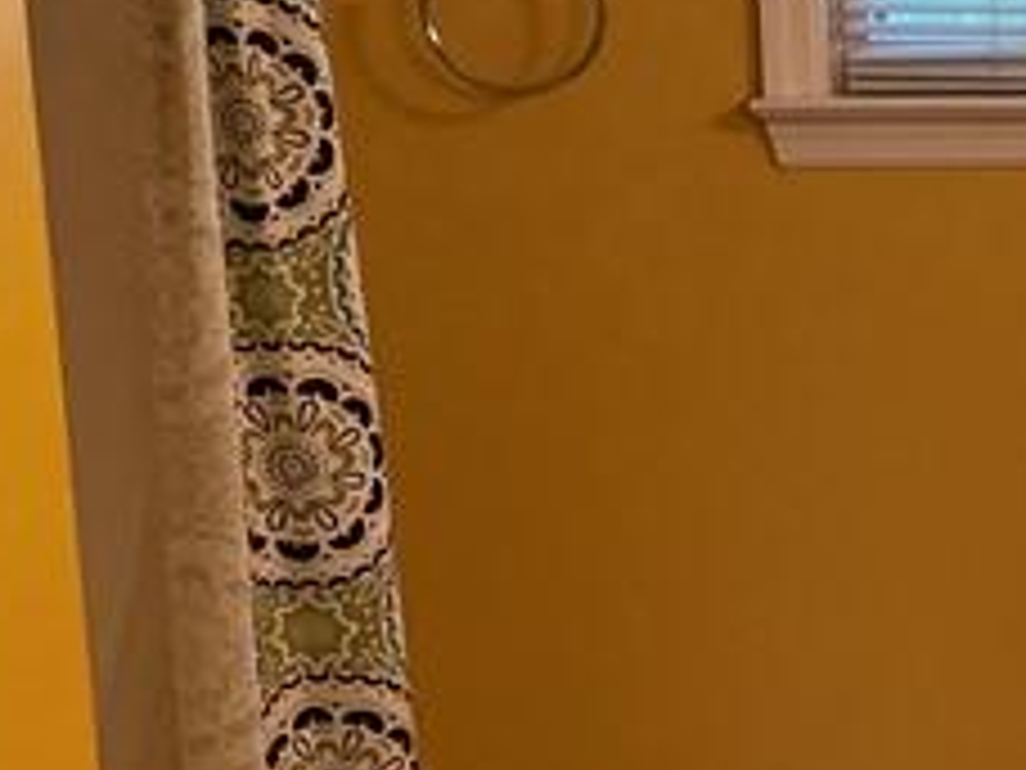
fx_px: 3468
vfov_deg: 12.7
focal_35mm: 117
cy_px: 473
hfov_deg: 15.0
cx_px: 1737
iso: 80
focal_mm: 4.2
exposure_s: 1/120
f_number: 1.6
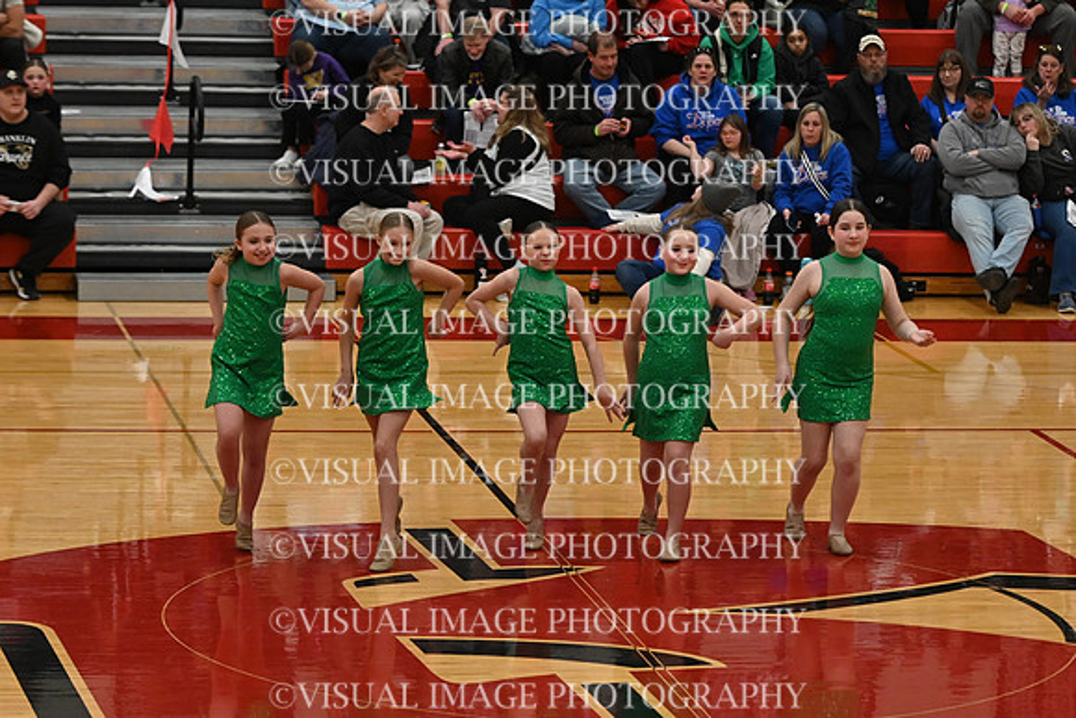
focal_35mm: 150
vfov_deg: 9.2
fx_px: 4484
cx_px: 538
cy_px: 359
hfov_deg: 13.7
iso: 3200
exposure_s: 1/400
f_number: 4
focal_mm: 100
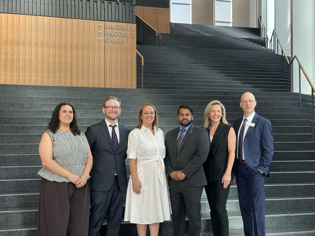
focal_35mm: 48
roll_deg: -0.2
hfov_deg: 39.7
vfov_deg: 30.3
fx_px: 437
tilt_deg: +3.0
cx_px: 158
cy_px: 118
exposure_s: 1/60
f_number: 1.78
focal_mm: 6.86
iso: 100
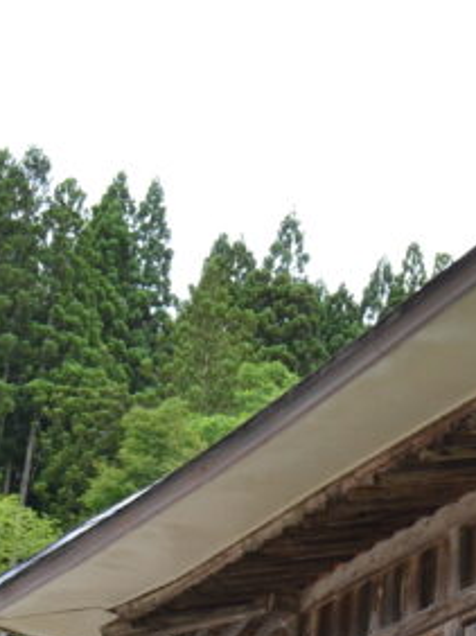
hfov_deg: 13.5
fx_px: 1873
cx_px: 751
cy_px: 536
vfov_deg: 19.0
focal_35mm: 102
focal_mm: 26
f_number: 11
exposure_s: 1/500
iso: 800
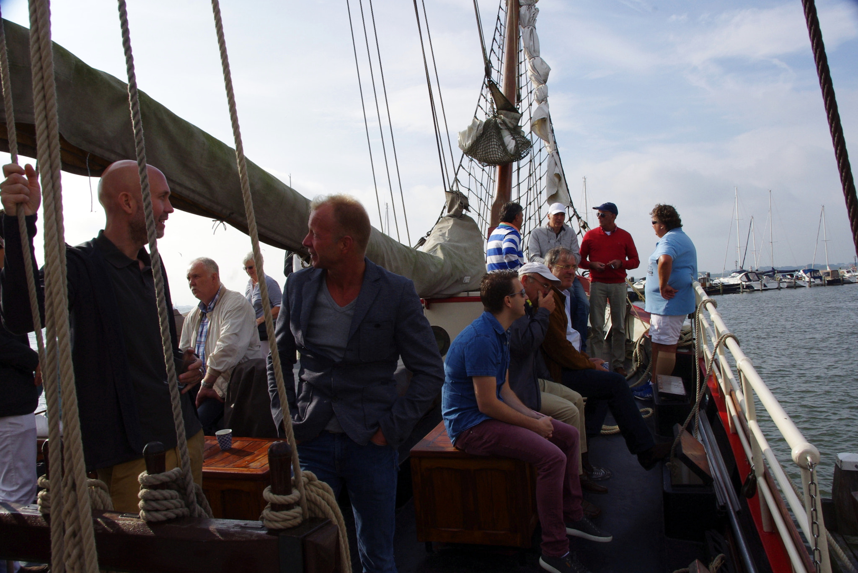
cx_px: 429
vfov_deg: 48.0
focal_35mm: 27
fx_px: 644
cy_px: 286
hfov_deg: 67.4
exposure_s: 1/500
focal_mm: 18
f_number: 11
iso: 400
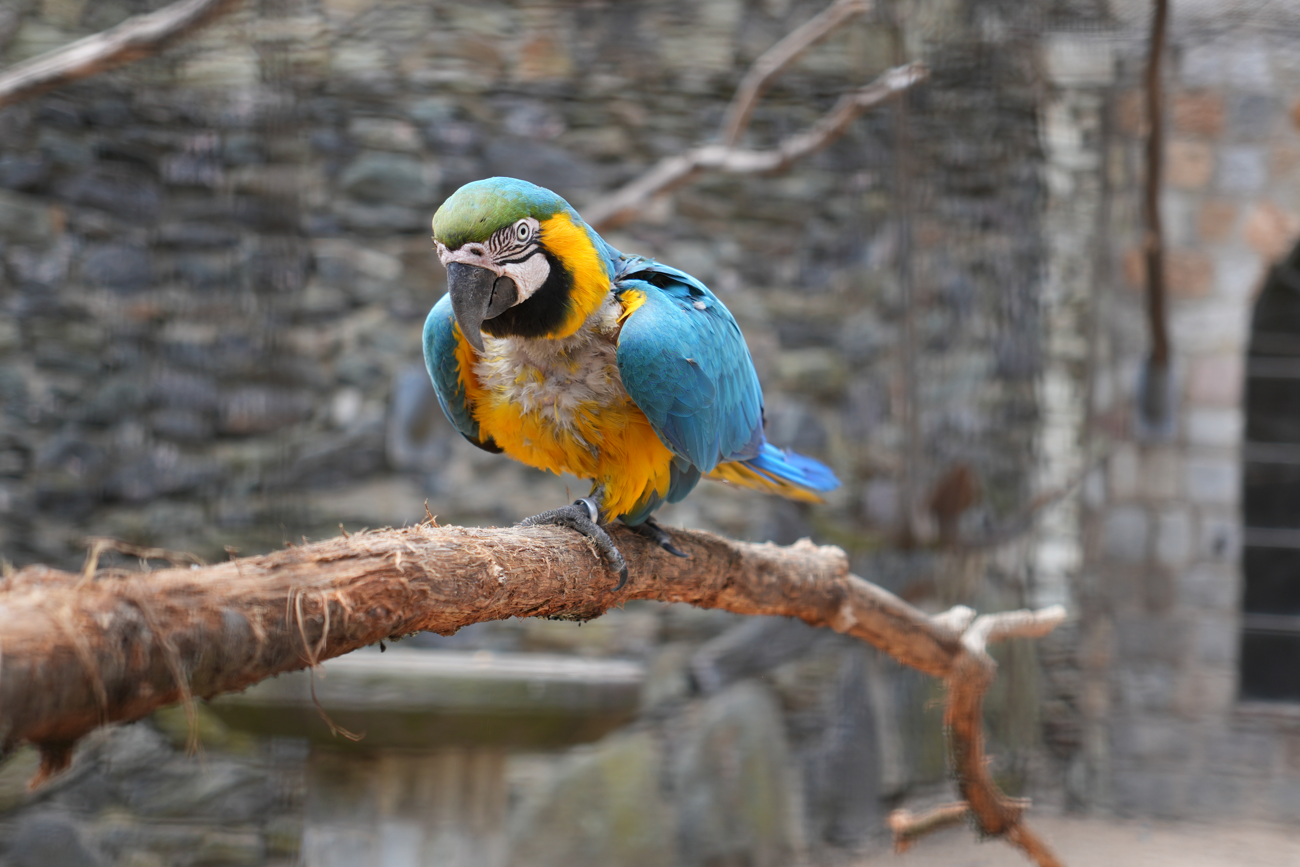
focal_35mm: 89
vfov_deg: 15.4
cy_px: 422
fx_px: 3214
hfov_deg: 22.9
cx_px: 639
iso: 100
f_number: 2.8
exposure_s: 1/160
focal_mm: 50
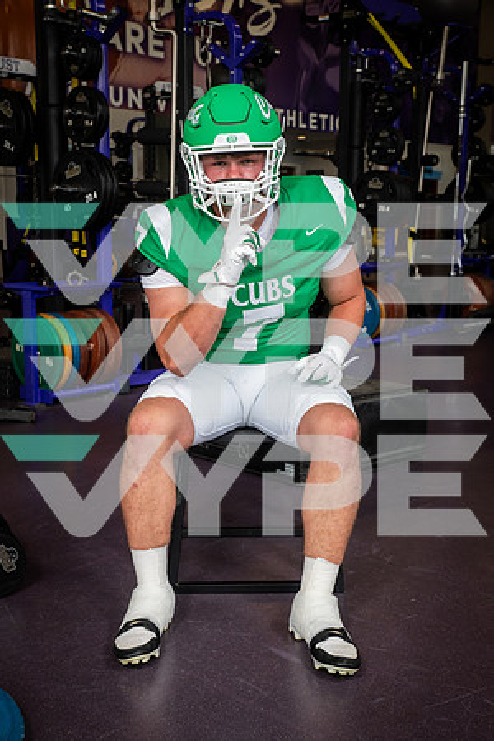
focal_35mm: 48
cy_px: 370
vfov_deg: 41.1
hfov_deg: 28.1
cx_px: 247
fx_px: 988
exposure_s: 1/250
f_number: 7.1
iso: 800
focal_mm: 48
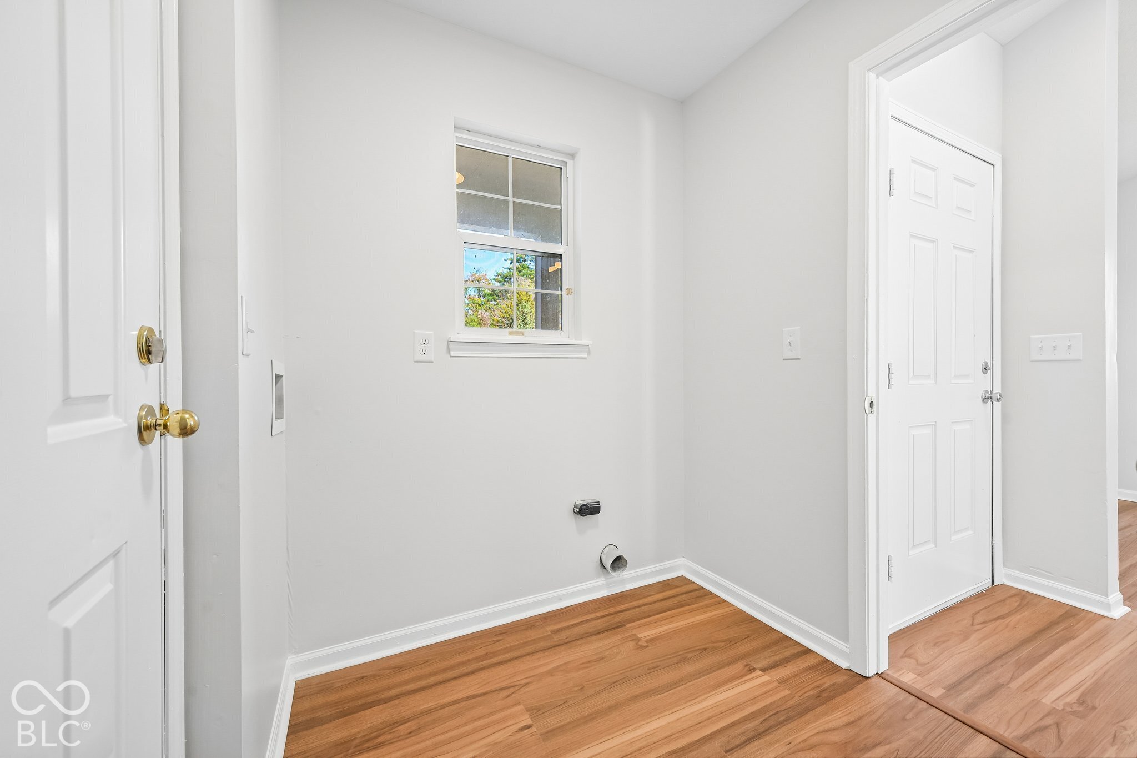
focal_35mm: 14
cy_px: 379
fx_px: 442
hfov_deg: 104.3
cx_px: 568
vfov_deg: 81.2
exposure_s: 1/15
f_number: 8
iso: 180
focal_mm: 14
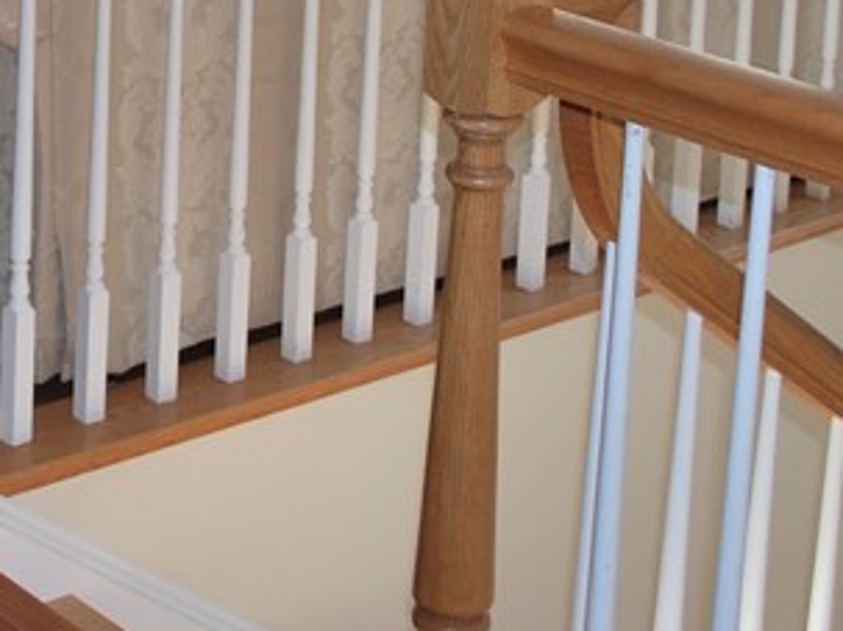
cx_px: 60
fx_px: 2264
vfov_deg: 14.6
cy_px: -364
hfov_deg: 20.6
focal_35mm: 93
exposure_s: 1/200
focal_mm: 18
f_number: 4
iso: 100
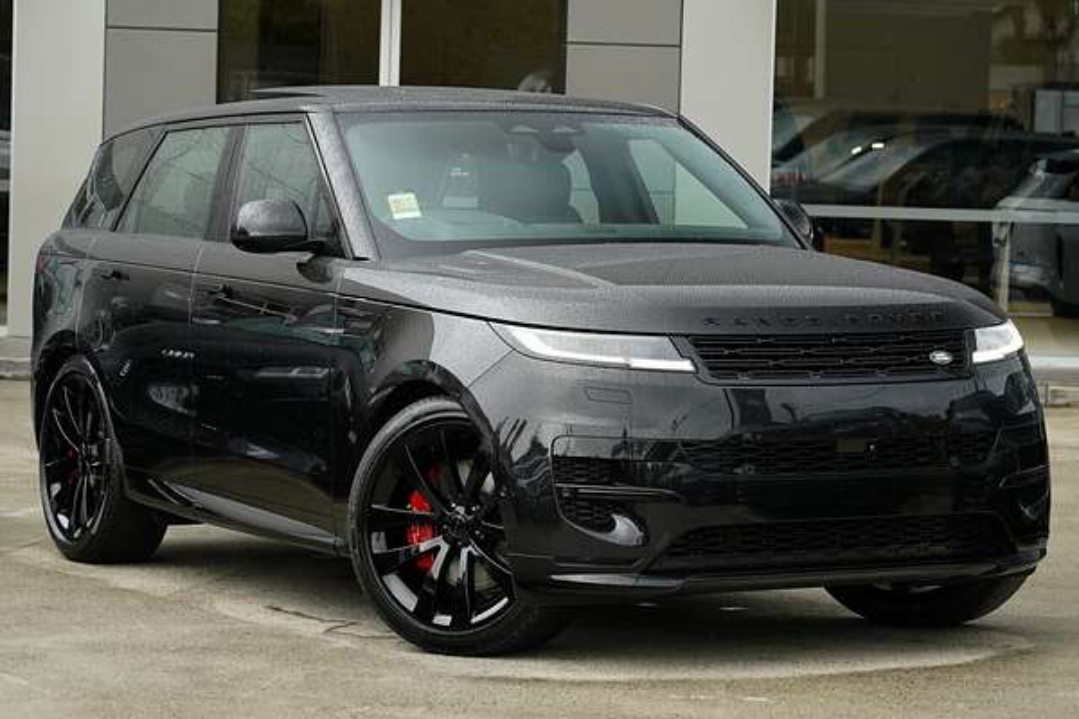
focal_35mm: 105
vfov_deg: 13.0
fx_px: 3147
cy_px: 360
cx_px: 540
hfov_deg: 19.5
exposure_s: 1/400
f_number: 5.6
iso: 1000
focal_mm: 105
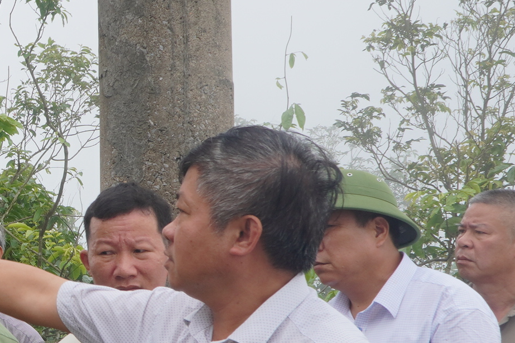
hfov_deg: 21.6
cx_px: -86
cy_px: 231
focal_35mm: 88
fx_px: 1258
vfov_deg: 15.5
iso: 100
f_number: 9
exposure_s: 1/160
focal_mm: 18
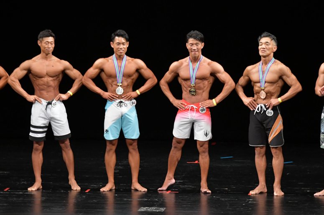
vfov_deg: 5.7
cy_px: 108
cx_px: 162
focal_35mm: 240
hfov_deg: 8.6
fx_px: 2159
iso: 3200
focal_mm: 160
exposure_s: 1/400
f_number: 5.6
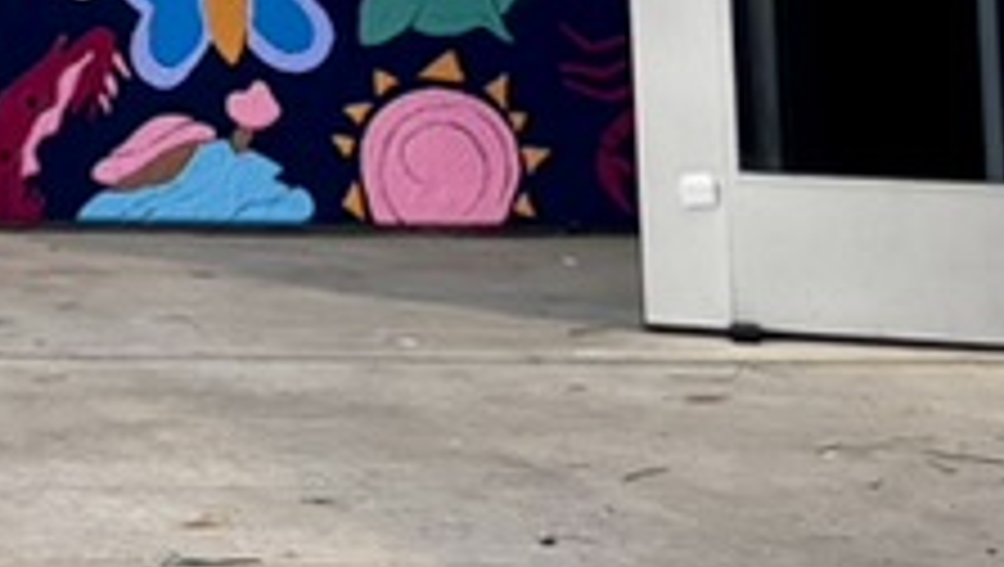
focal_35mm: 130
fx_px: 3465
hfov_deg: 13.1
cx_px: -1283
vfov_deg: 8.8
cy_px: -576
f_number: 1.6
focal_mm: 5.96
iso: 320
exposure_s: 1/60
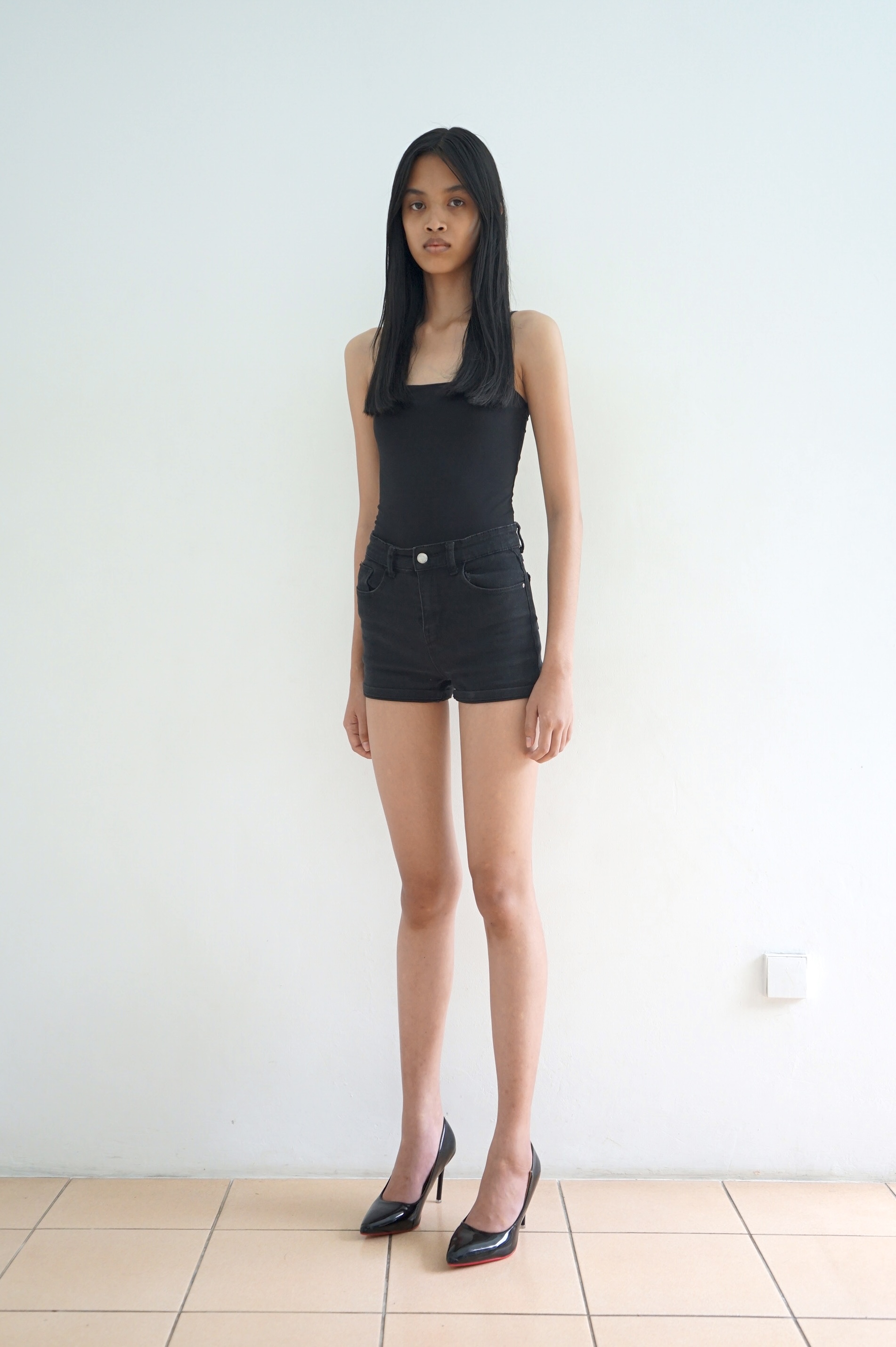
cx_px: 448
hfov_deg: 37.8
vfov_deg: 54.5
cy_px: 674
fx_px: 1309
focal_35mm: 35
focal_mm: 35
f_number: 4
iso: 800
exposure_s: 1/160
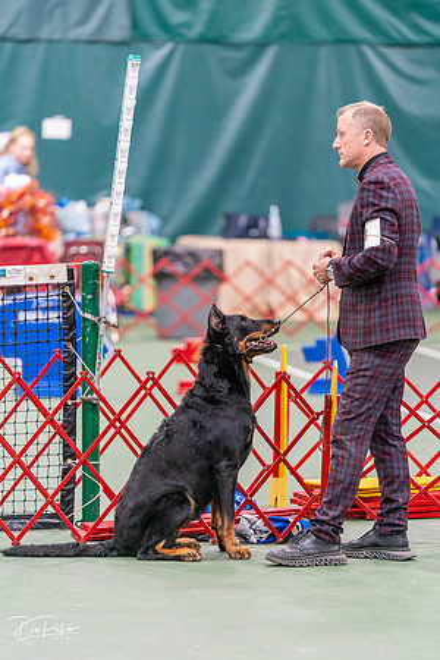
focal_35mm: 200
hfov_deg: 6.9
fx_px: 3666
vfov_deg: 10.3
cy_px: 330
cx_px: 220
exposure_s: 1/250
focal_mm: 200
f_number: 2.8
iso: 3200
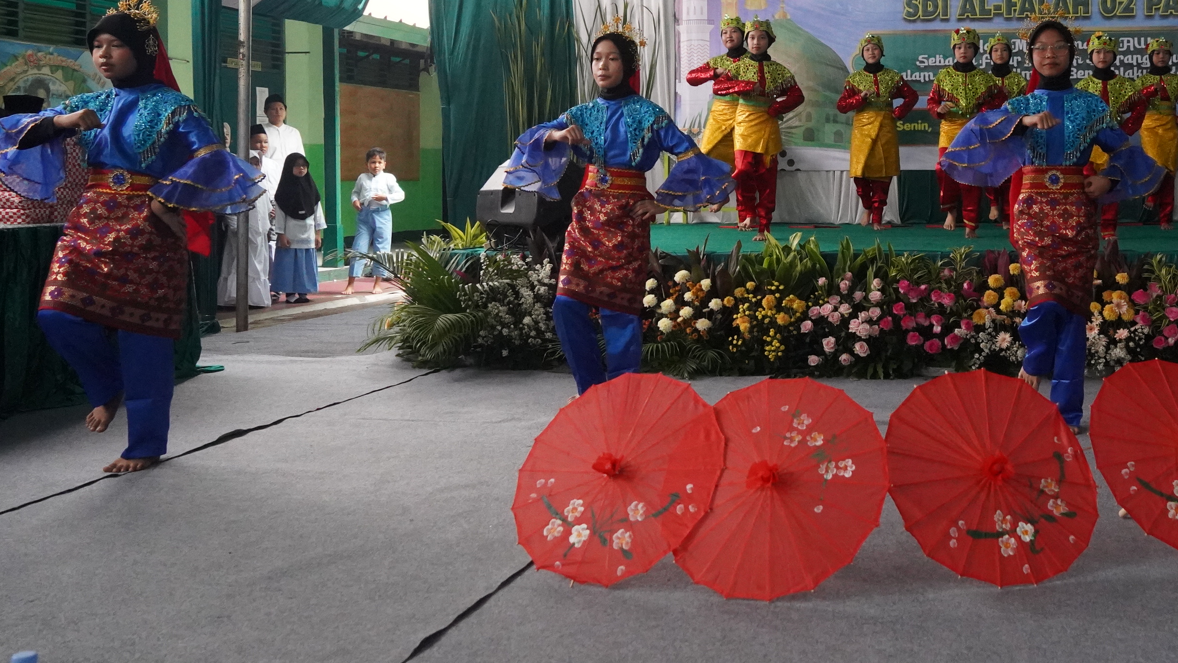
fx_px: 1281
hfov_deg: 47.5
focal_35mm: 41
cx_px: 888
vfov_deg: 28.7
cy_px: 196
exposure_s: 1/250
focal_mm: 24
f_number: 5.6
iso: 12800
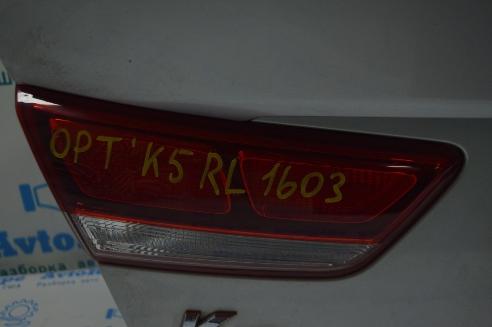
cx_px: 246
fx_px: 594
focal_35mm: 44
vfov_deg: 30.8
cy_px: 164
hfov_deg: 45.0
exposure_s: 1/160
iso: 400
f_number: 4.2
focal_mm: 29
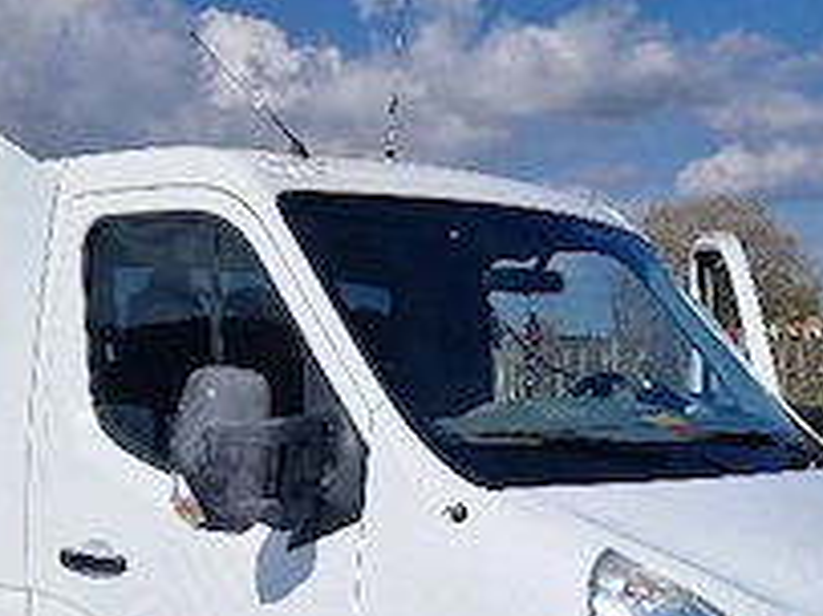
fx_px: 1616
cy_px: 584
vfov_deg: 21.0
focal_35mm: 68
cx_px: 397
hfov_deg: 28.6
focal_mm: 5.4
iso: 50
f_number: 1.8
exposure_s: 1/5000
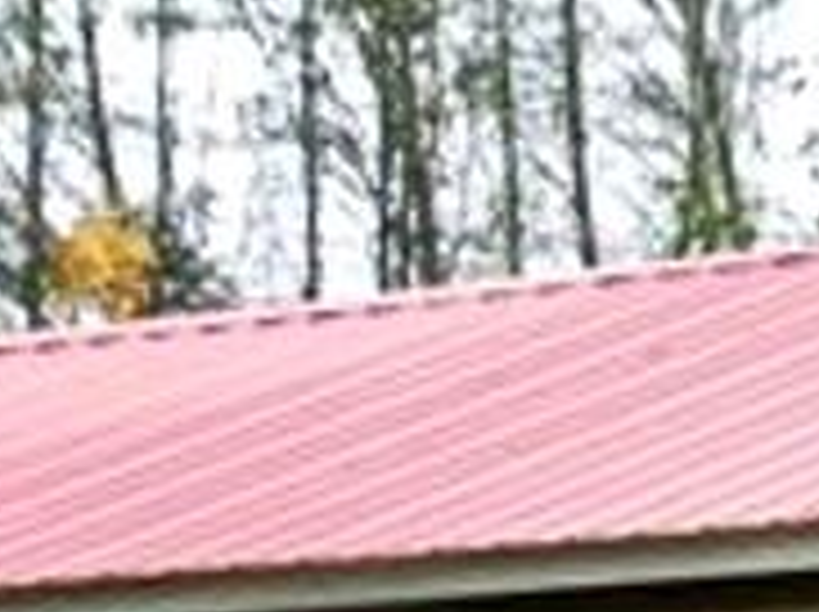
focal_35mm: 490
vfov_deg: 3.0
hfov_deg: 4.0
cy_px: 788
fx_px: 11578
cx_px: 1440
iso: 64
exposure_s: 1/250
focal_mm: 14.3
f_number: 4.3
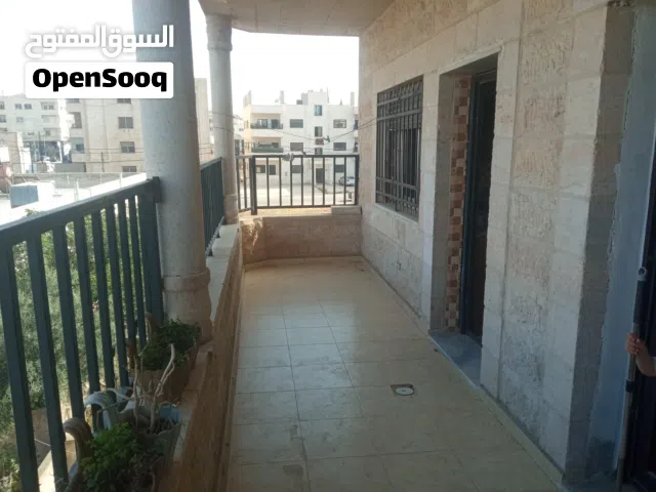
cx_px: 328
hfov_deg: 65.3
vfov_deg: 51.4
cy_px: 246
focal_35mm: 27
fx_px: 512
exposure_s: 1/368
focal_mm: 3.79
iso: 116
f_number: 2.2
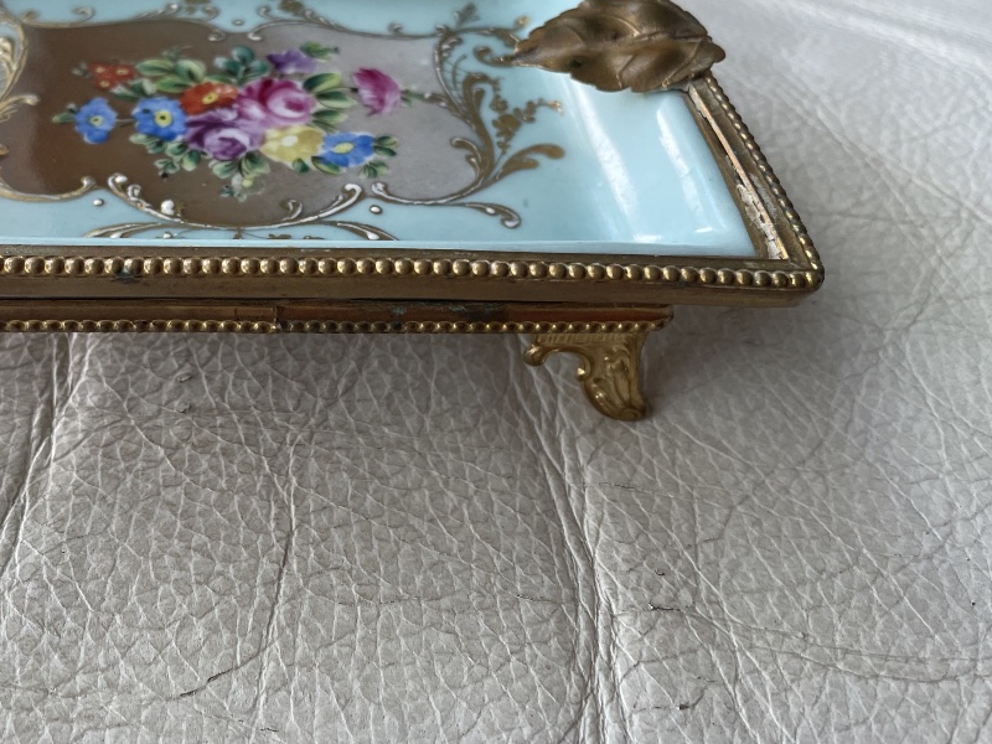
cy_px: 233
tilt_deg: -45.1
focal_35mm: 39
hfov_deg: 46.5
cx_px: 275
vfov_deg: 36.3
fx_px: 1118
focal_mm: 4.2
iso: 100
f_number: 1.6
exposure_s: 1/121
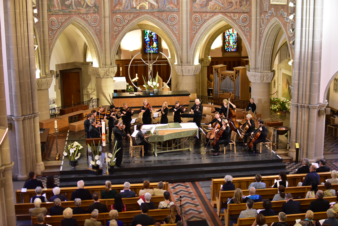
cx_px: 169
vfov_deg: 25.8
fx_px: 493
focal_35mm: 52
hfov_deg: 37.8
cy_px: 113
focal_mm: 35
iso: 1600
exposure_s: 1/60
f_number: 1.8
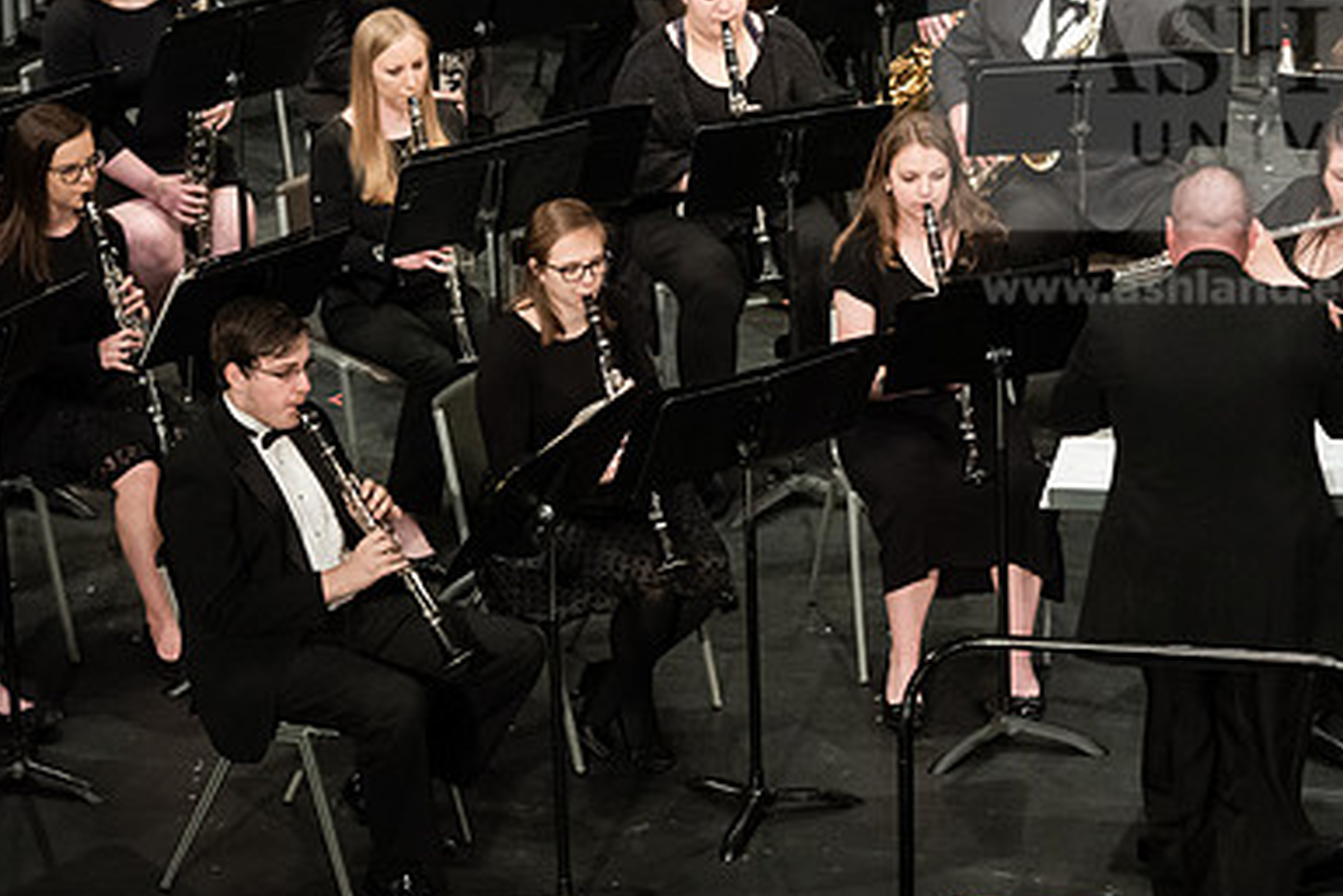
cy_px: 361
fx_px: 6866
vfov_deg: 7.5
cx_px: 823
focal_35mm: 184
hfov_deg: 11.2
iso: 4000
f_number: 4
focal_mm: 122
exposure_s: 1/200
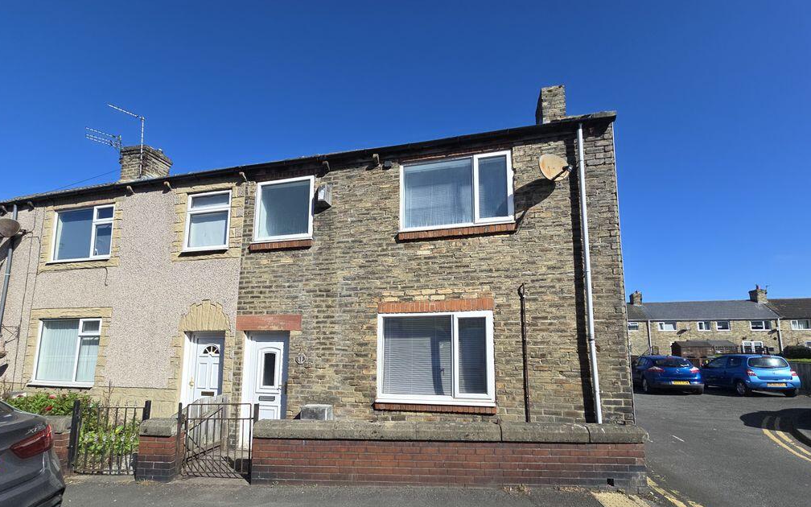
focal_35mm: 14
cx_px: 406
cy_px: 307
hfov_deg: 105.3
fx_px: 309
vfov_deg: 77.6
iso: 50
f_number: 2.2
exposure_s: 1/2204
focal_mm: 2.2
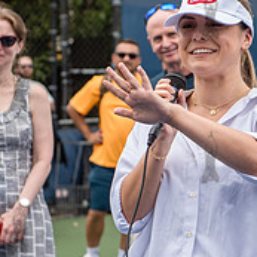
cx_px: 209
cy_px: 157
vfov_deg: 8.8
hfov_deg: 8.8
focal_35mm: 199
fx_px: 1672
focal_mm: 70
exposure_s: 1/800
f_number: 4
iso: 200
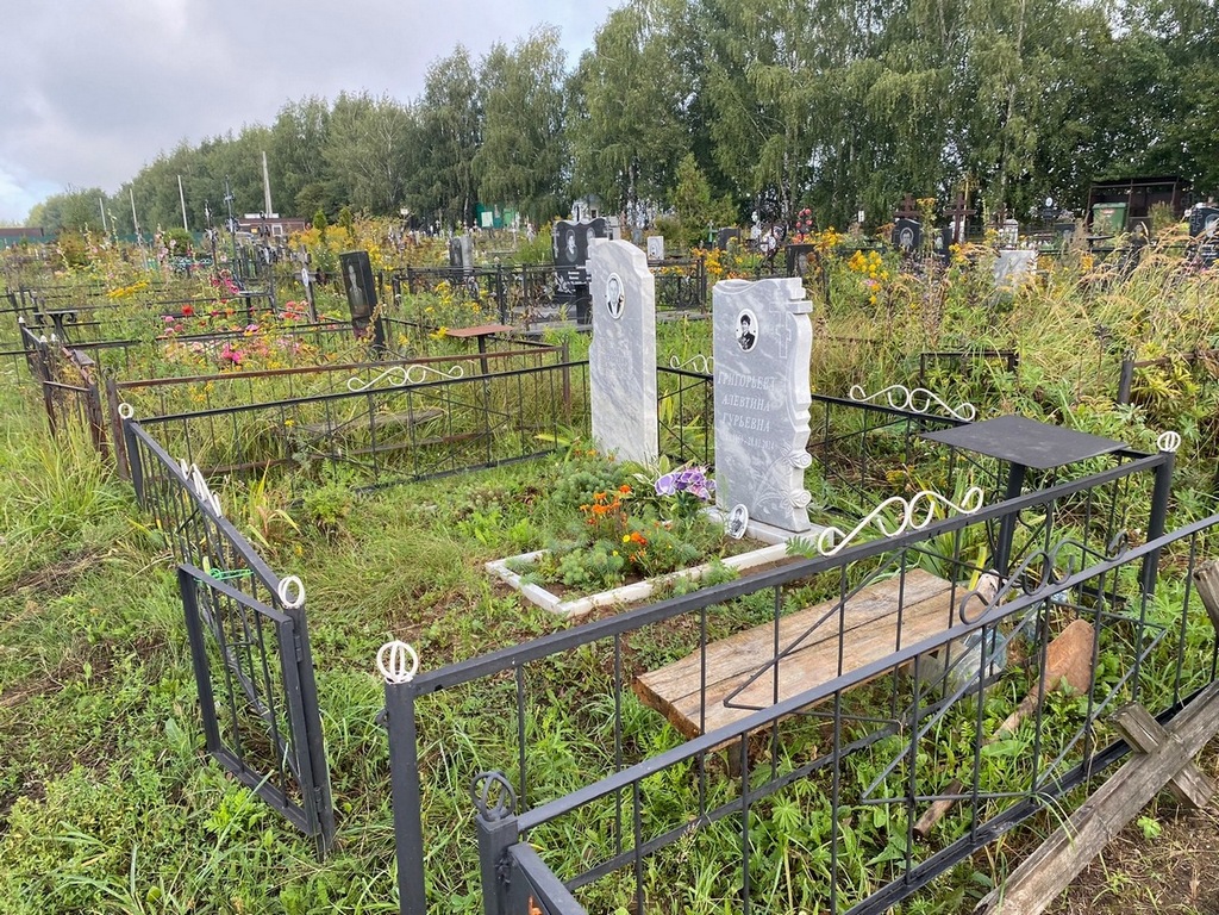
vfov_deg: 53.1
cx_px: 610
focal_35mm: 26
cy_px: 458
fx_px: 916
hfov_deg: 67.3
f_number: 1.8
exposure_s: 1/495
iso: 32
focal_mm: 4.25
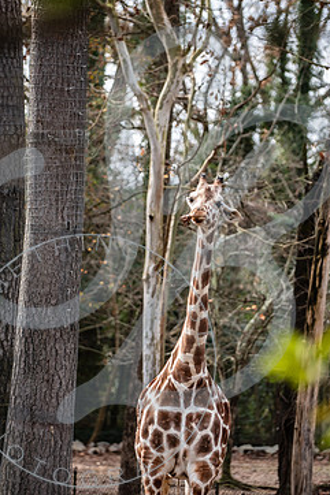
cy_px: 257
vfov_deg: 12.2
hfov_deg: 8.2
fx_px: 2312
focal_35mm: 168
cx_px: 151
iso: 100
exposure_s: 1/500
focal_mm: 135
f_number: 2.8
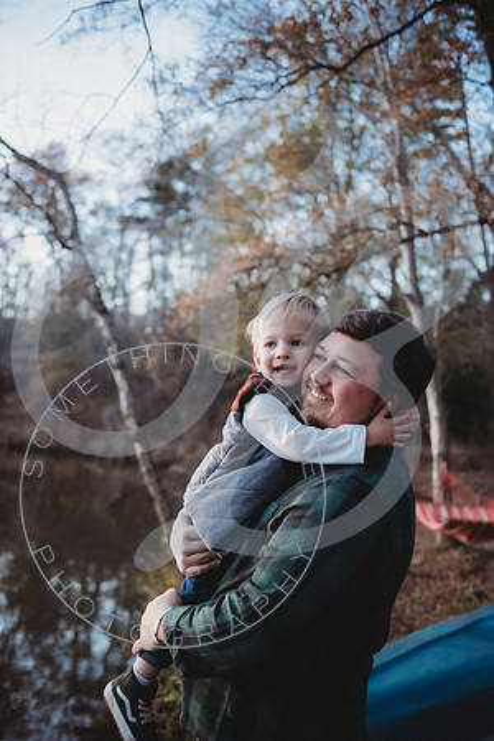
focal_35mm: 38
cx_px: 247
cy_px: 370
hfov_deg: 35.1
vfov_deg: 50.7
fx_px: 782
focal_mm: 38
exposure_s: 1/160
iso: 200
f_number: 2.8
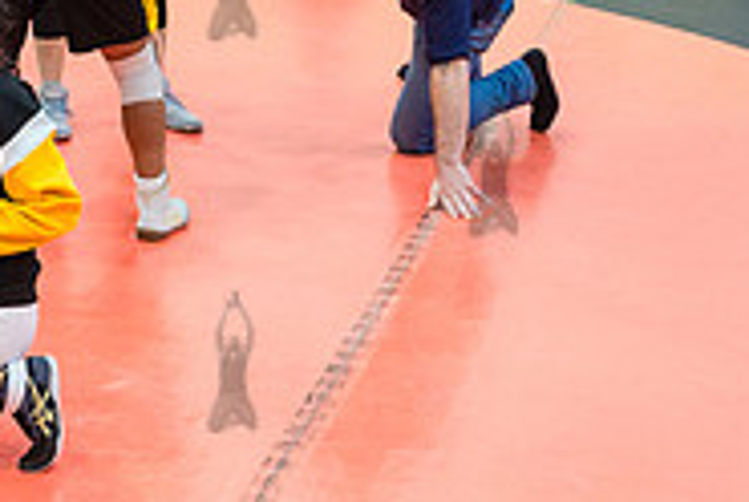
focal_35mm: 111
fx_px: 2313
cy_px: 164
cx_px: -292
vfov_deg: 12.4
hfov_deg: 17.0
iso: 4000
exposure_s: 1/400
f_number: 3.5
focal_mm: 35
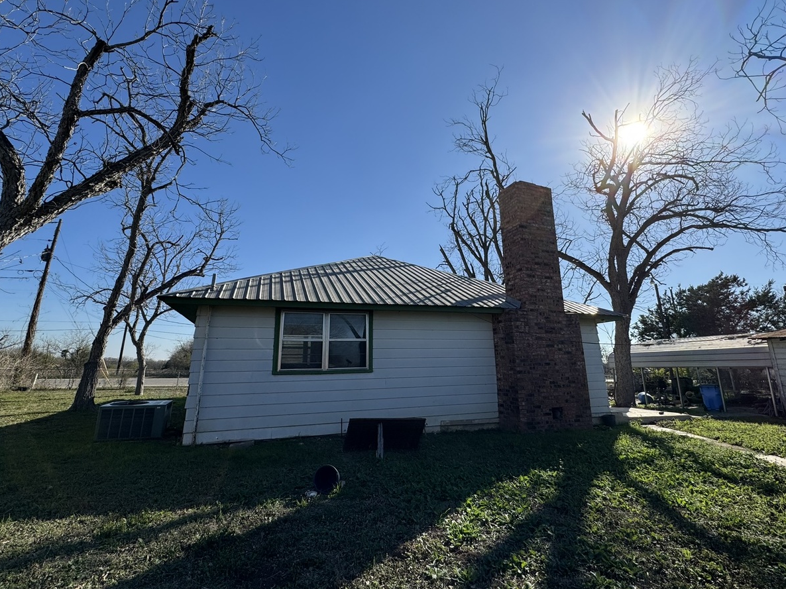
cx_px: 400
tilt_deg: +15.0
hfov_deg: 91.0
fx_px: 386
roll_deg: -0.4
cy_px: 263
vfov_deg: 74.5
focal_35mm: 17
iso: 50
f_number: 2.2
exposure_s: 1/2415
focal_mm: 2.22
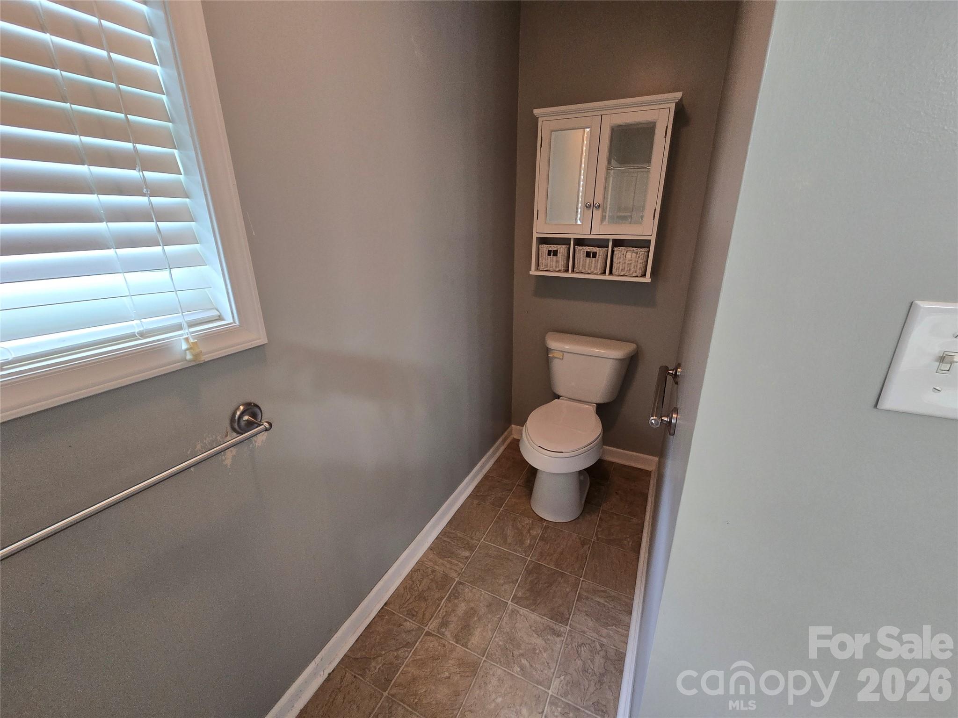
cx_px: 479
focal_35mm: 13
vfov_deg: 89.9
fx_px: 360
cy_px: 359
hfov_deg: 106.2
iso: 320
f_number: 2.2
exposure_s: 1/60
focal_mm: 2.2
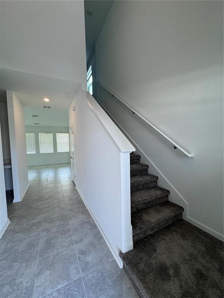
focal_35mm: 14
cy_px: 149
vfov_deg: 102.1
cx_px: 112
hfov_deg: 85.7
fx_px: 121
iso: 100
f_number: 2.2
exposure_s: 1/120
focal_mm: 2.22
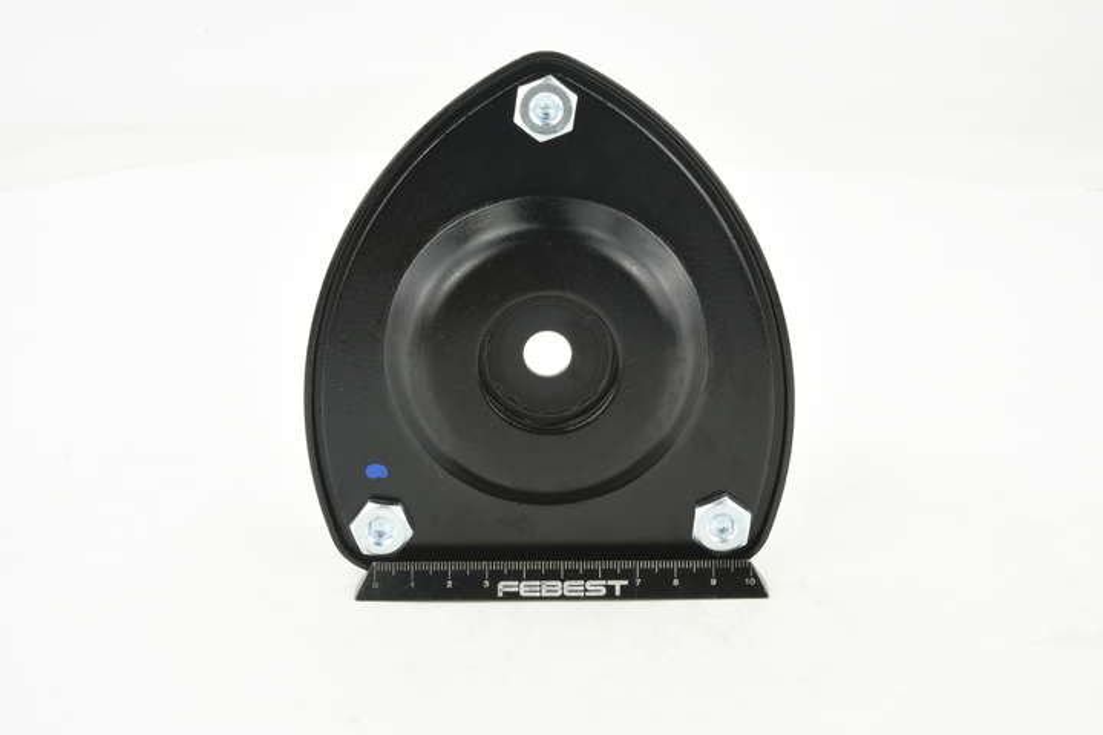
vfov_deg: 22.6
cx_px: 552
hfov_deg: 33.4
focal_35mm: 60
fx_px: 1838
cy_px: 368
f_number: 32
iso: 100
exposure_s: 1/2.5
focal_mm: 60
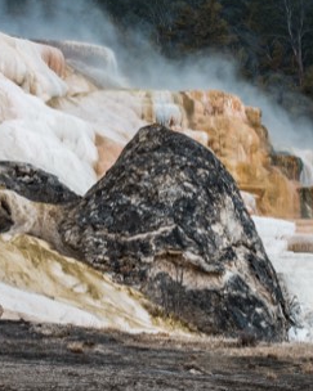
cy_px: 225
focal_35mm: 222
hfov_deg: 7.0
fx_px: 2572
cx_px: 111
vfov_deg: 8.7
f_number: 10
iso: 400
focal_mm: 80
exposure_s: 1/200
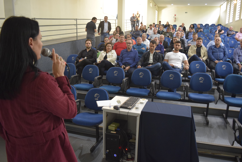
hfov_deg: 67.4
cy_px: 81
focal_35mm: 27
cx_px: 121
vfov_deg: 48.0
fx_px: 182
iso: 2200
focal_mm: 18
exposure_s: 1/60
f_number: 3.5
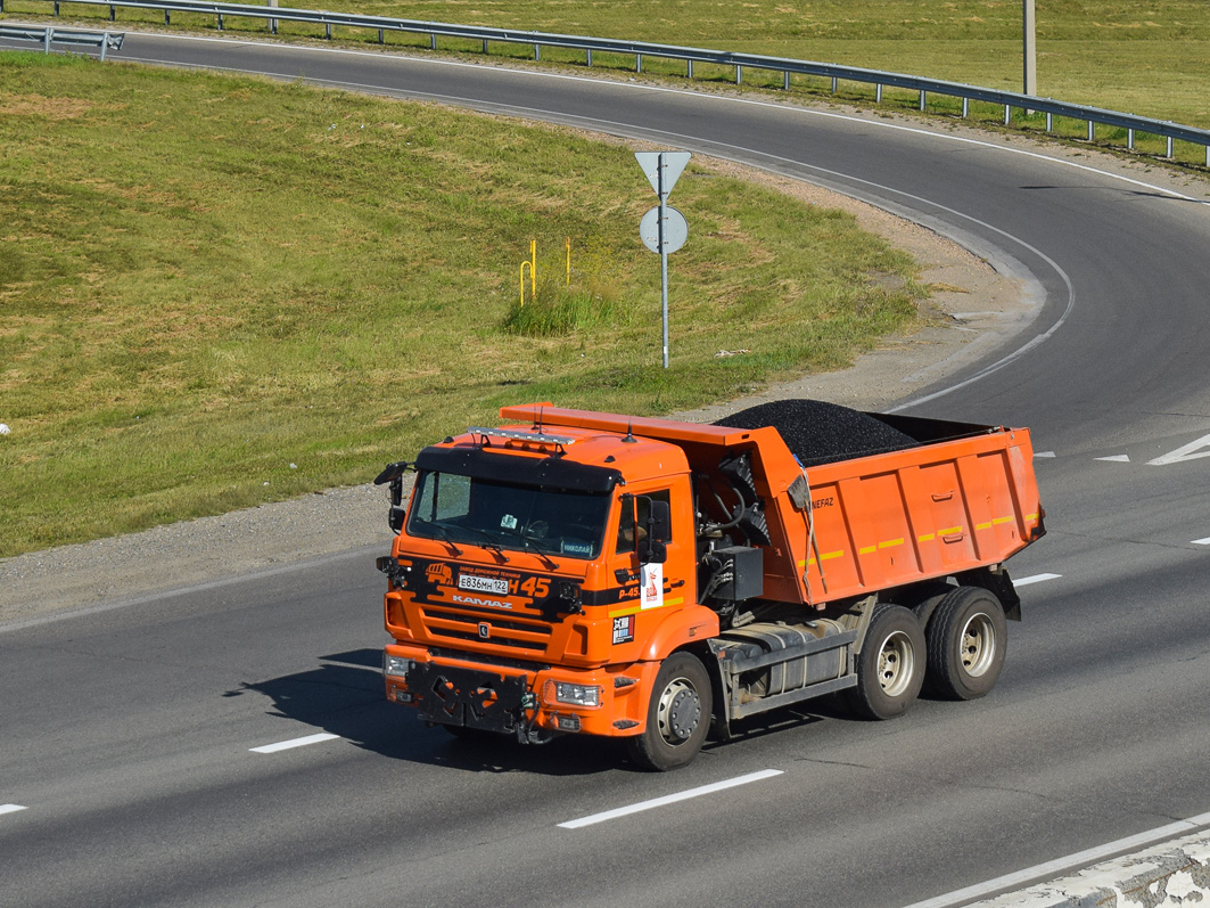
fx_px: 3130
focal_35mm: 90
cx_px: 667
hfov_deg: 21.9
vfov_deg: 16.5
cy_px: 455
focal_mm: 55
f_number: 7.1
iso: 200
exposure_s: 1/1250
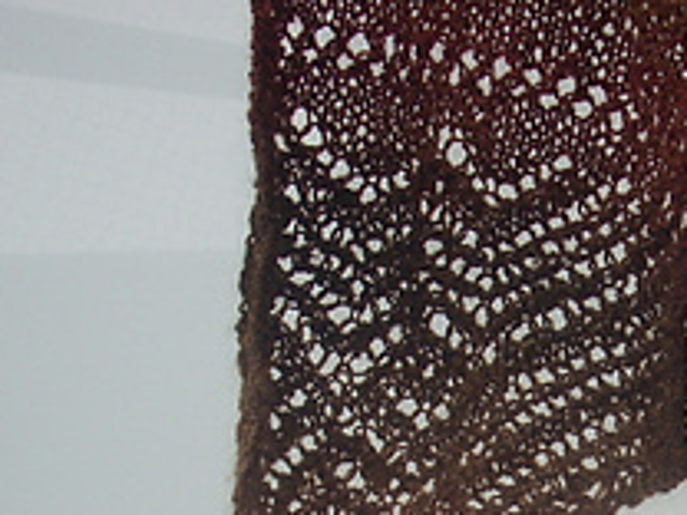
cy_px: 627
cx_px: 717
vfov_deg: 12.7
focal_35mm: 114
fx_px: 2262
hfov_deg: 16.8
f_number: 2.8
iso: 64
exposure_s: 1/149
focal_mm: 6.2
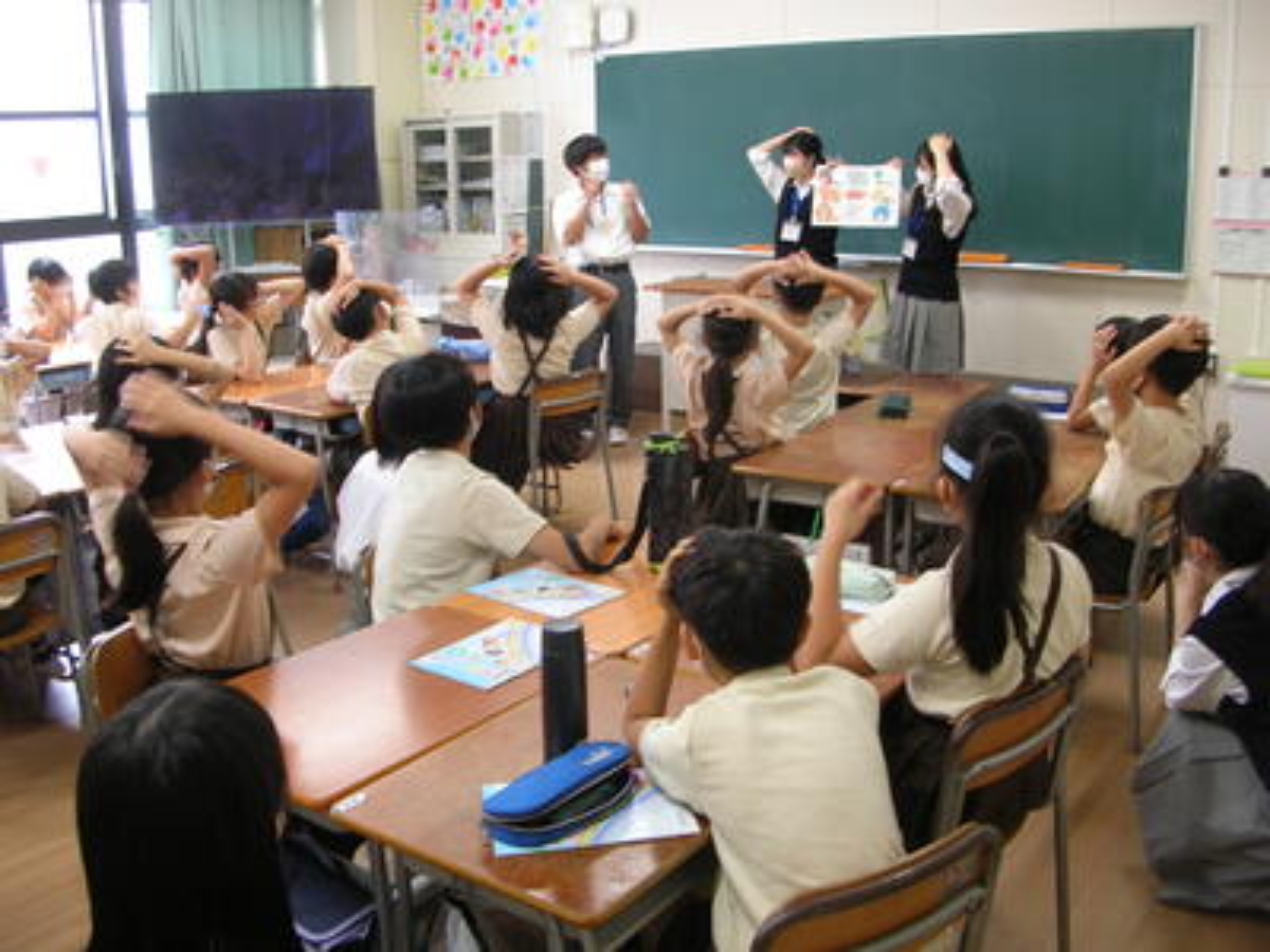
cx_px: 635
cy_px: 476
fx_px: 1284
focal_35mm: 35
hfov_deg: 52.6
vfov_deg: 40.7
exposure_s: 1/9.9
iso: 50
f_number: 2.8
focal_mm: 5.8
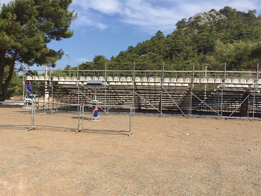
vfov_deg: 48.2
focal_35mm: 29
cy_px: 98
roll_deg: -2.3
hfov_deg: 61.7
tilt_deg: -0.2
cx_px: 130
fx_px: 219
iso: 32
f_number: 2.2
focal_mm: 4.15
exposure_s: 1/2326
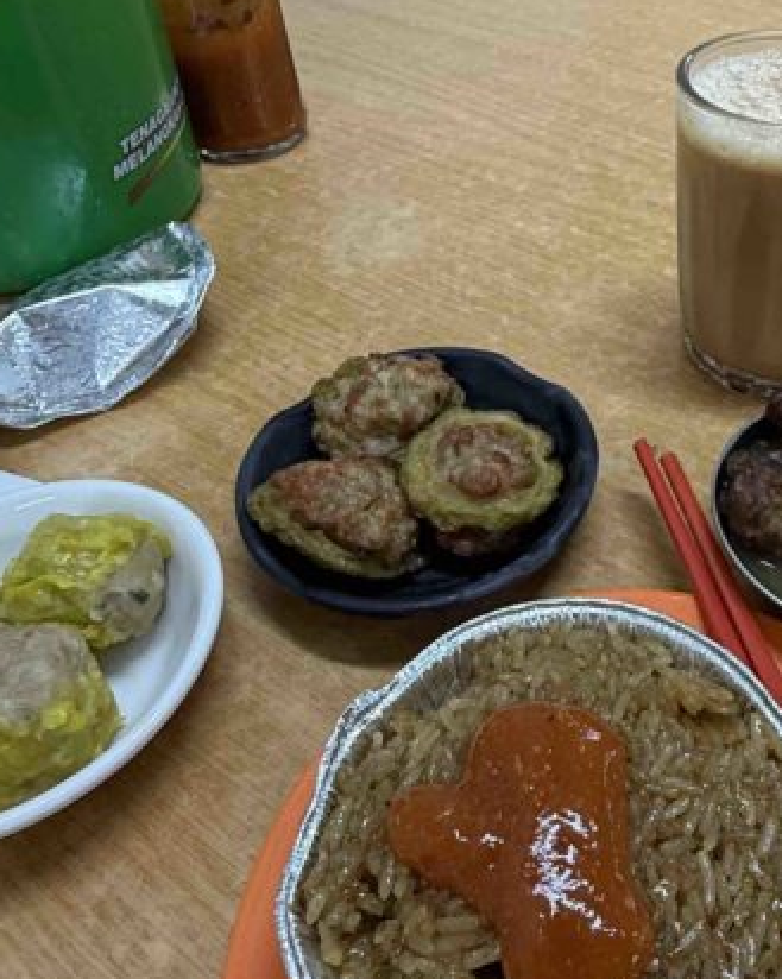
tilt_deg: -36.8
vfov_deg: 51.9
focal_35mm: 34
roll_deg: -0.4
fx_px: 985
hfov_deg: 41.7
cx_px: 608
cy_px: 330
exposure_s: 1/100
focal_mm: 2.22
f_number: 2.2
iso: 160
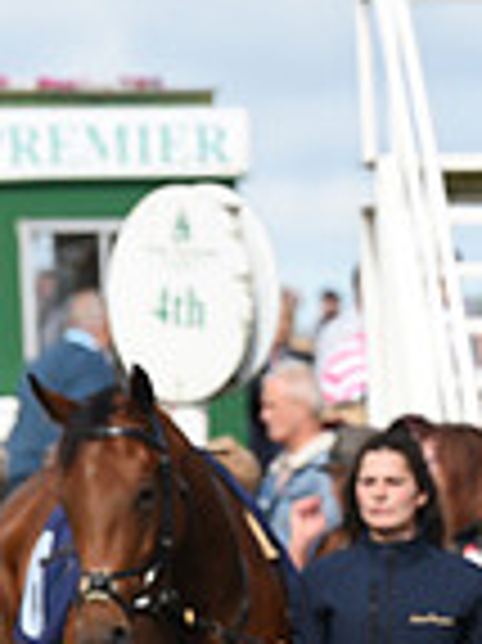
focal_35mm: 664
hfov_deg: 2.2
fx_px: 12346
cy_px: 736
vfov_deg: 3.0
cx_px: 1194
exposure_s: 1/2000
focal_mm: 170
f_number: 5.6
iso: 500
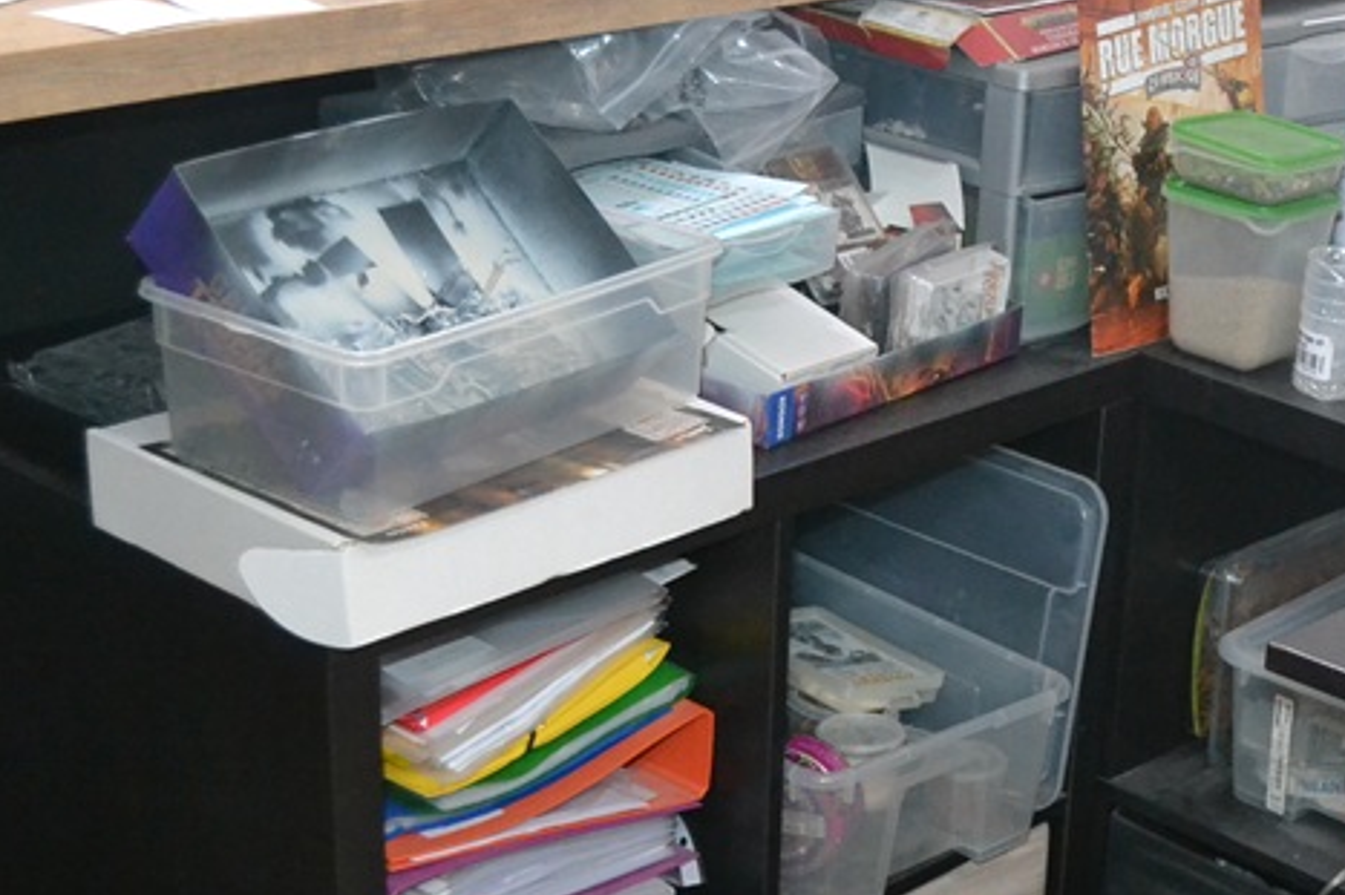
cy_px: 722
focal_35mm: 71
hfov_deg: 27.4
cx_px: 1228
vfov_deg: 19.0
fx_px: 2652
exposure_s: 1/60
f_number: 4
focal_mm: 24
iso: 3200
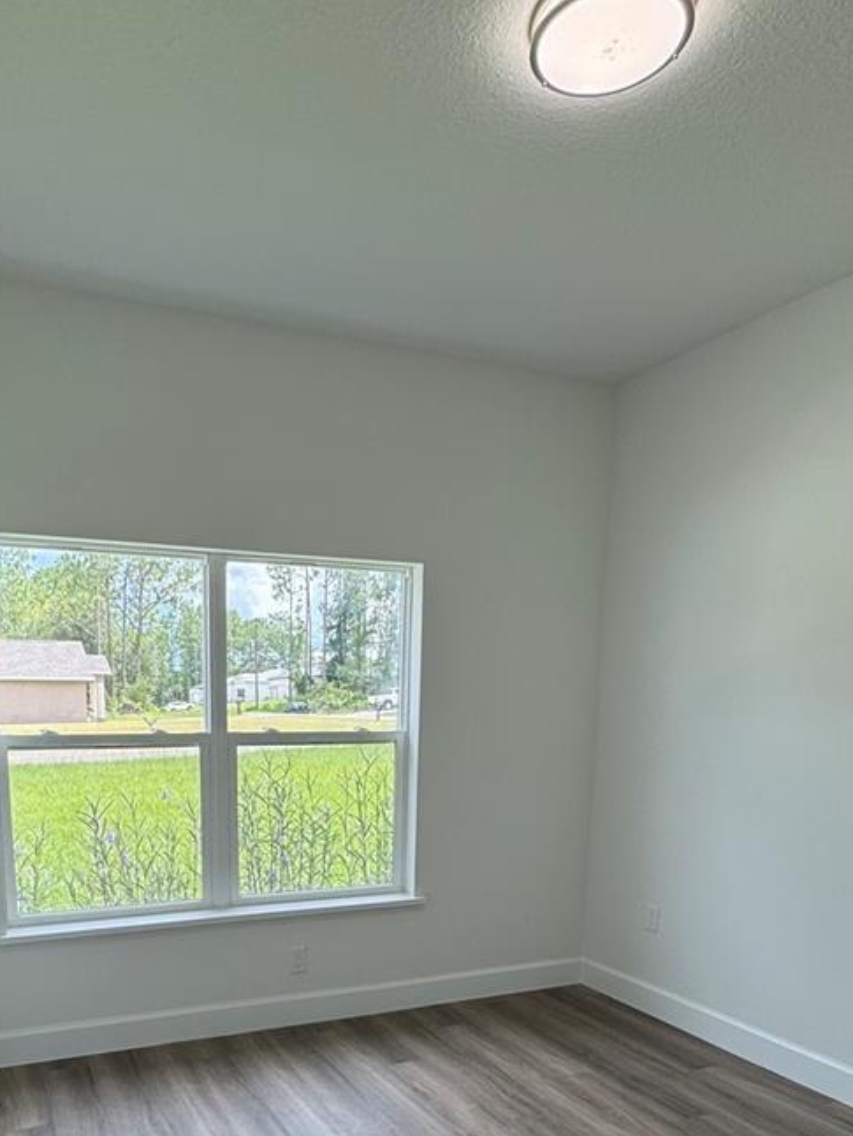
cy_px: 856
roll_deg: +0.6
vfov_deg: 63.2
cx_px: 301
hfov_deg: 52.3
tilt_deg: -10.1
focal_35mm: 26
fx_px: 854
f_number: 2.2
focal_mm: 2.22
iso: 40
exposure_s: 1/181
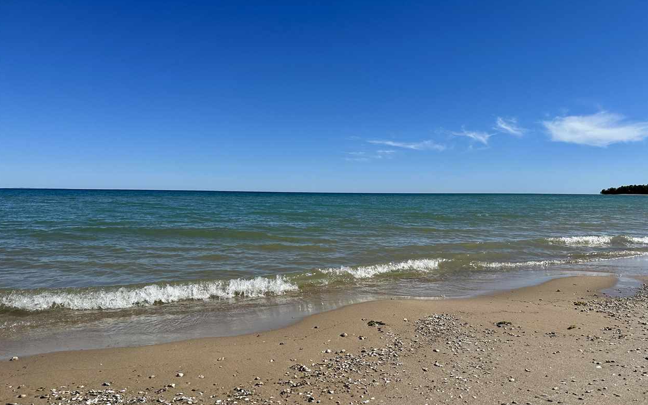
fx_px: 459
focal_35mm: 26
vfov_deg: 47.3
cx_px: 328
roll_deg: -0.9
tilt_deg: -7.2
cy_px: 246
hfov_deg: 70.4
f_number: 1.78
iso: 80
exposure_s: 1/7576
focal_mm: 6.86
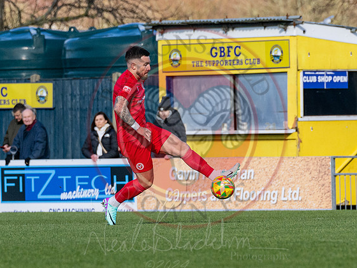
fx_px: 7034
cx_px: 139
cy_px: 108
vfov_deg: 2.2
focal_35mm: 682
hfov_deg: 2.9
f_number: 4
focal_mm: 200
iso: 400
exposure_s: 1/5000
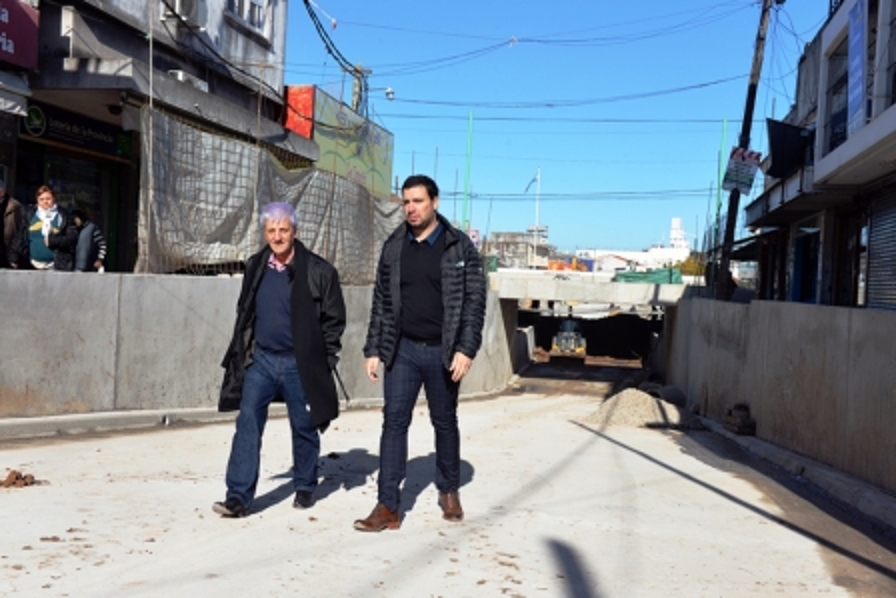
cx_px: 448
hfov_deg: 55.8
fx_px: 846
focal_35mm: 34
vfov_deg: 38.9
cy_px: 299
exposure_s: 1/400
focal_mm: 34
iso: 250
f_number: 10
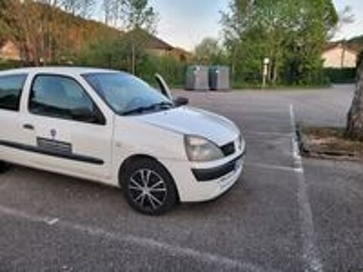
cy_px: 136
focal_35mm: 26
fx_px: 273
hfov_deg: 67.3
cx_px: 182
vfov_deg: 53.1
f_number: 1.8
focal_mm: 5.4
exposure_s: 1/120
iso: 100
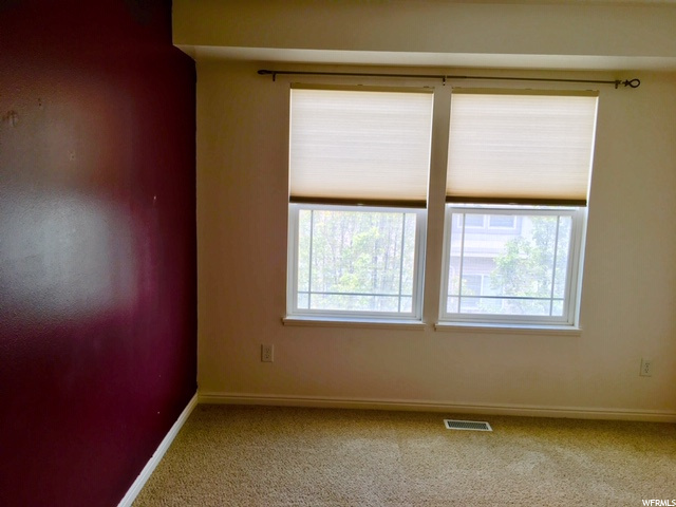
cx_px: 338
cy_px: 254
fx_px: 566
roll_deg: -1.0
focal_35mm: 29
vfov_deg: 48.2
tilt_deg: -9.0
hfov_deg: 61.7
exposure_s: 1/120
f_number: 2.2
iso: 25
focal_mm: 4.15
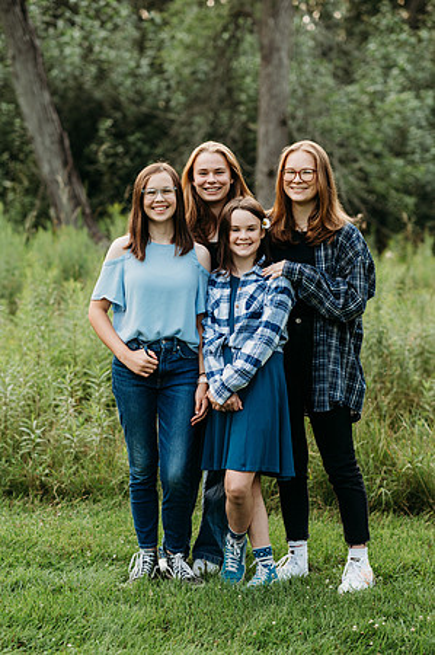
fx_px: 1544
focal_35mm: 85
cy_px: 328
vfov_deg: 23.9
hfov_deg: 16.0
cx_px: 218
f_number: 2.8
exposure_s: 1/320
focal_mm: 85
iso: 400
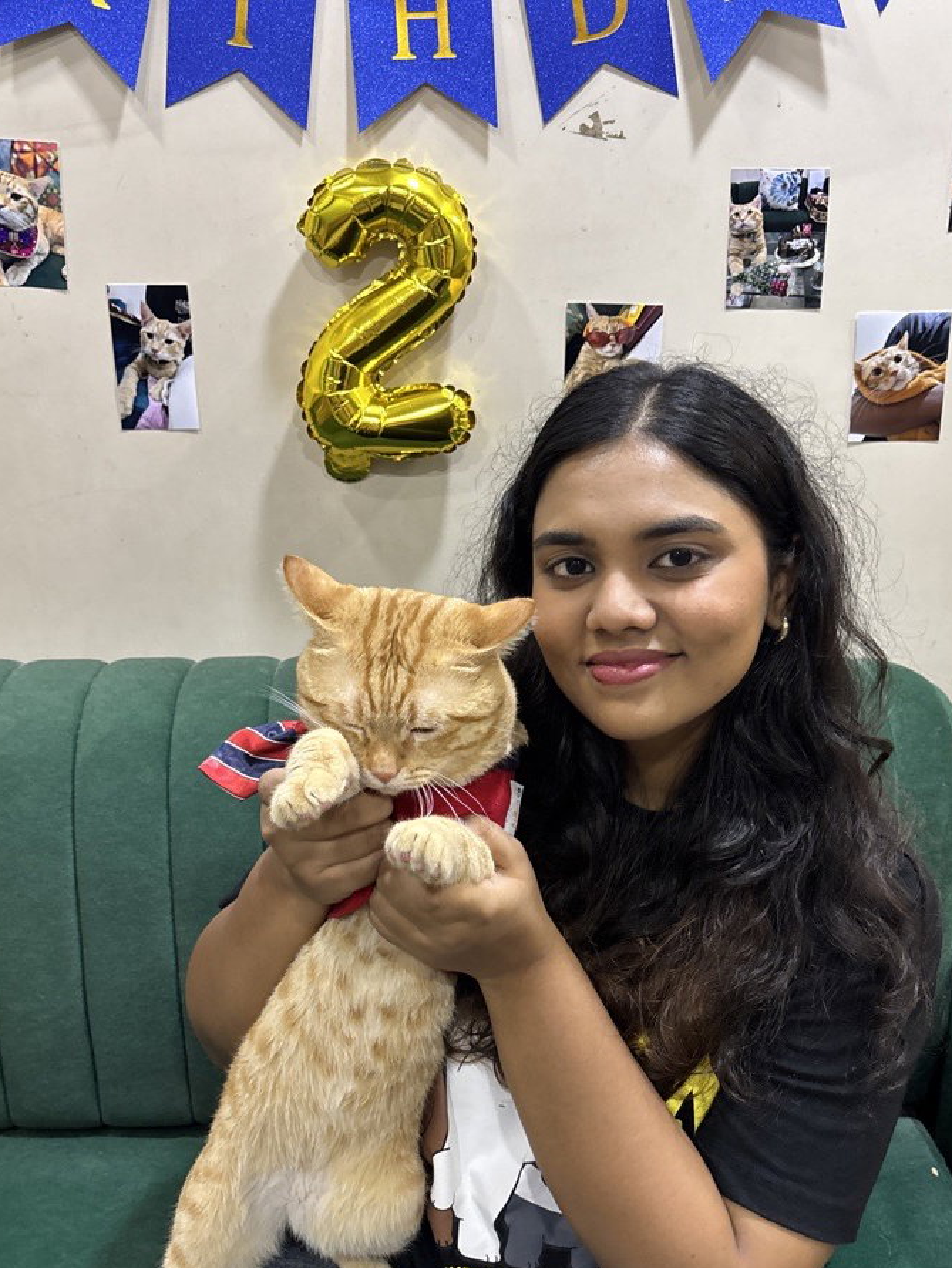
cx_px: 529
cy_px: 729
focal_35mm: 35
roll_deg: -1.8
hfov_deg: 40.7
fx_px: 1282
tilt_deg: -20.9
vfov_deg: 52.4
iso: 320
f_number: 1.6
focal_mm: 5.96
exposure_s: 1/50
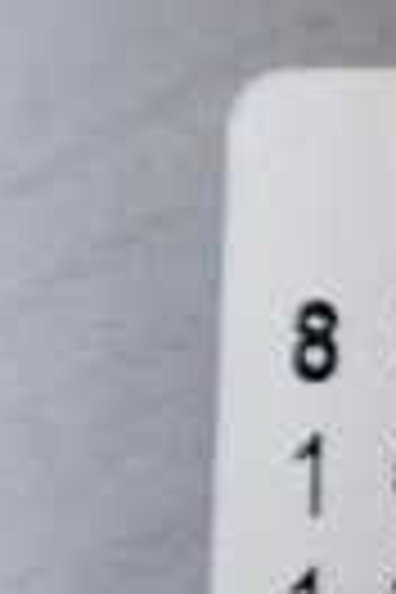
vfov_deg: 14.4
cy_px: 392
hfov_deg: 7.8
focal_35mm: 142
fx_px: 2343
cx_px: 1332
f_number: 2.3
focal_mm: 5.4
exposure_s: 1/100
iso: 800
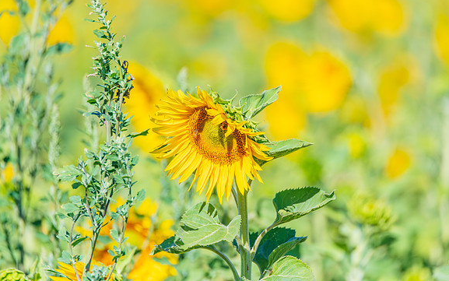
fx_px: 6267
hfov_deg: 4.1
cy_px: 136
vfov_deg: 2.6
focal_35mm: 512
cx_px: 224
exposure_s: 1/3200
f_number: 6.3
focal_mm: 500
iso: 800
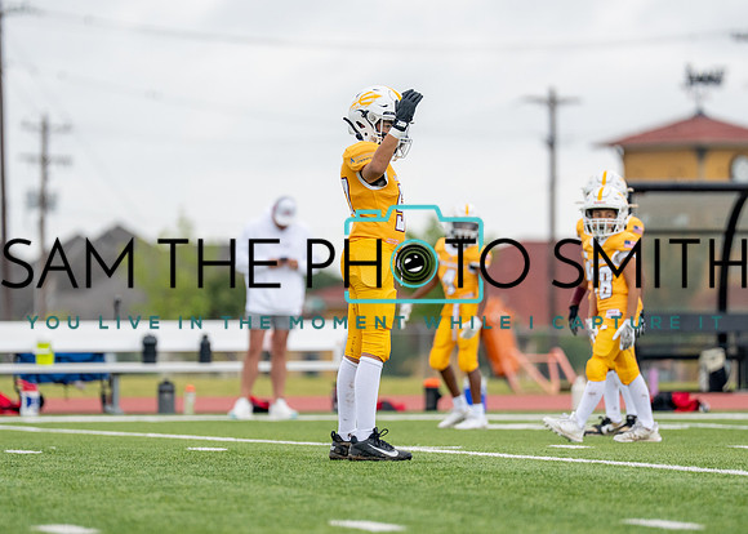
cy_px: 277
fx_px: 6849
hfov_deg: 6.3
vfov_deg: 4.5
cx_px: 345
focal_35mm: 322
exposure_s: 1/2000
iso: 500
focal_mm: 200
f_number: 2.8
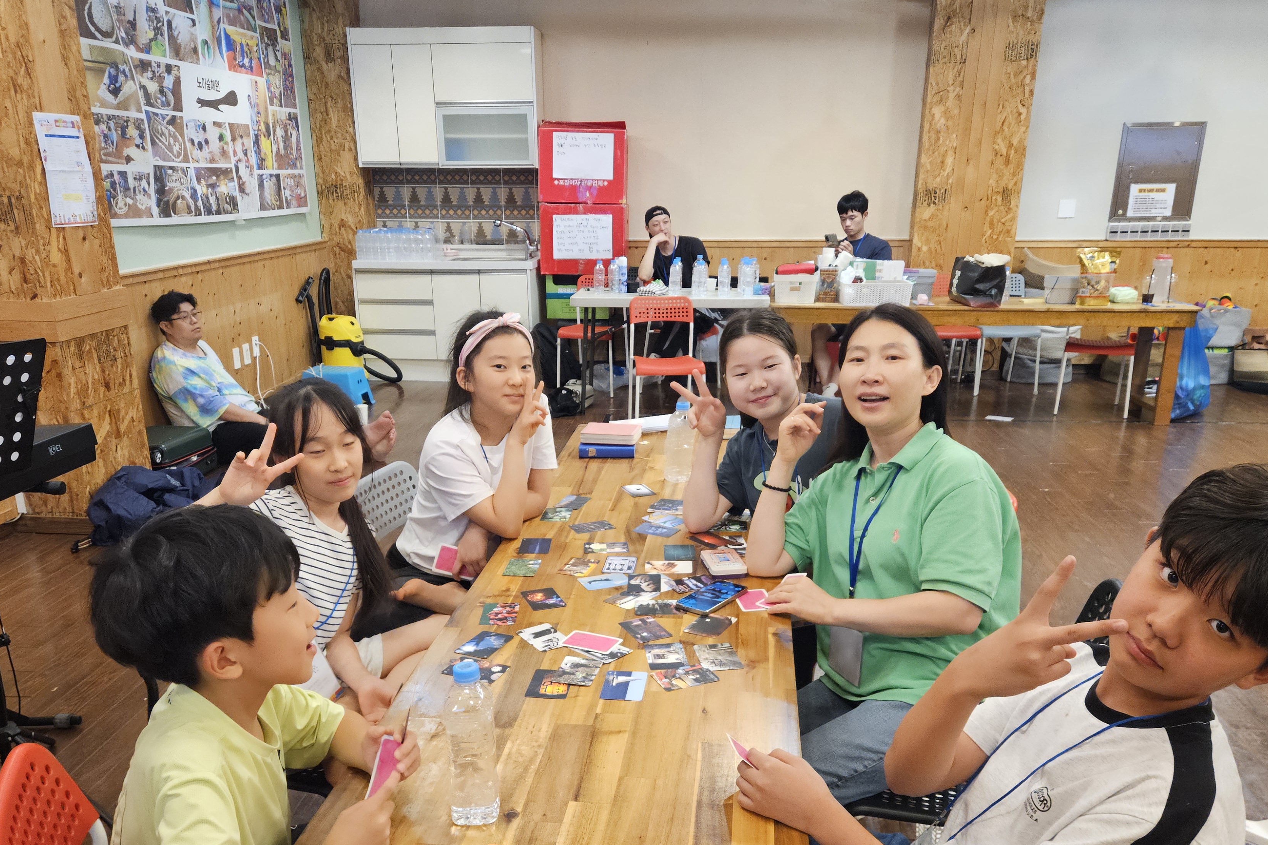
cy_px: 545
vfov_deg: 44.5
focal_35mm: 29
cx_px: 619
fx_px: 1021
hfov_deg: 63.7
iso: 500
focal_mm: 5.4
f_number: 1.8
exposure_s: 1/120
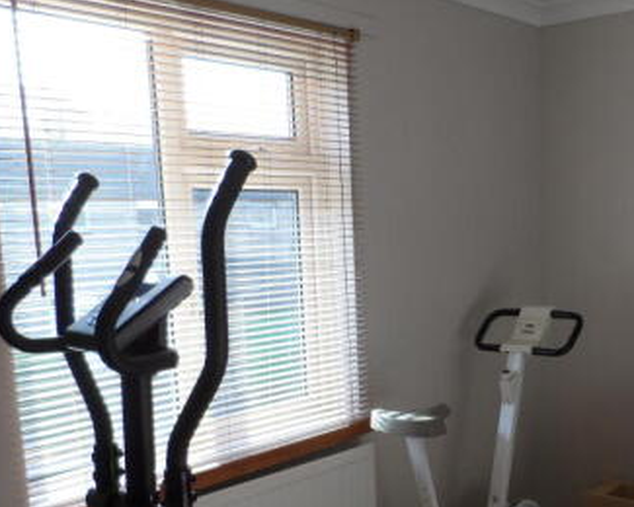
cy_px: 375
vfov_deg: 35.0
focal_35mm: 42
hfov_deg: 42.8
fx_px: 788
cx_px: 454
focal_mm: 4
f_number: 3.2
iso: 80
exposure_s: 1/90
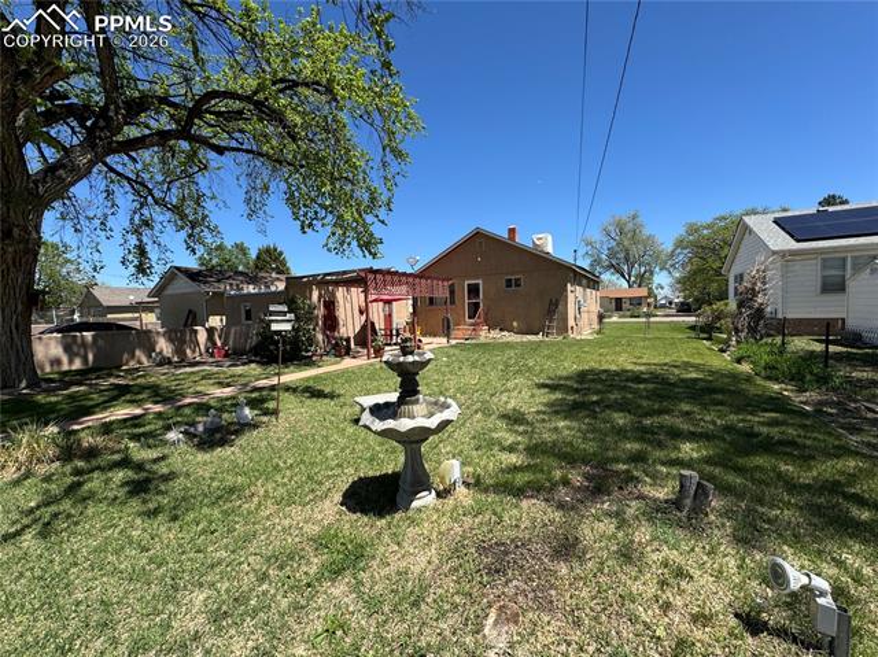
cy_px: 328
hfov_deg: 102.1
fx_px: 355
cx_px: 439
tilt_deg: -2.9
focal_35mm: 14
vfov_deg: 85.6
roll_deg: +2.4
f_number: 2.2
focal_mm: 2.22
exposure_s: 1/1536
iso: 40
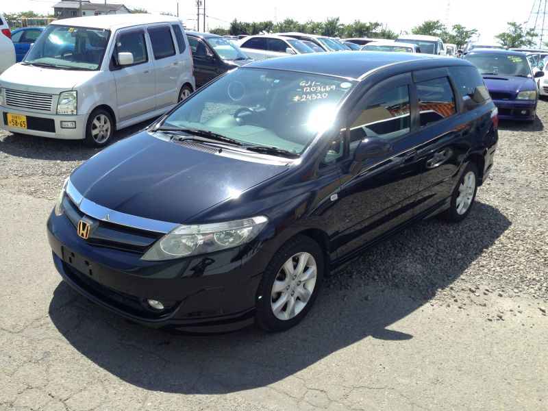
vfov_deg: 42.9
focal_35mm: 33
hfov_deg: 55.4
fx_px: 522
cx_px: 274
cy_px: 206
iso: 50
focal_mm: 4.12
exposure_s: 1/704
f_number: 2.4
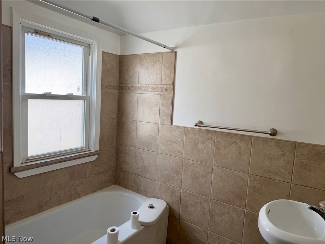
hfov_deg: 71.6
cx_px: 162
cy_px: 122
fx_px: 225
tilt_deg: -6.0
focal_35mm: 24
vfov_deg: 56.8
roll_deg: -2.8
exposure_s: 1/314
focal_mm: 6.76
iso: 80
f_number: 1.78
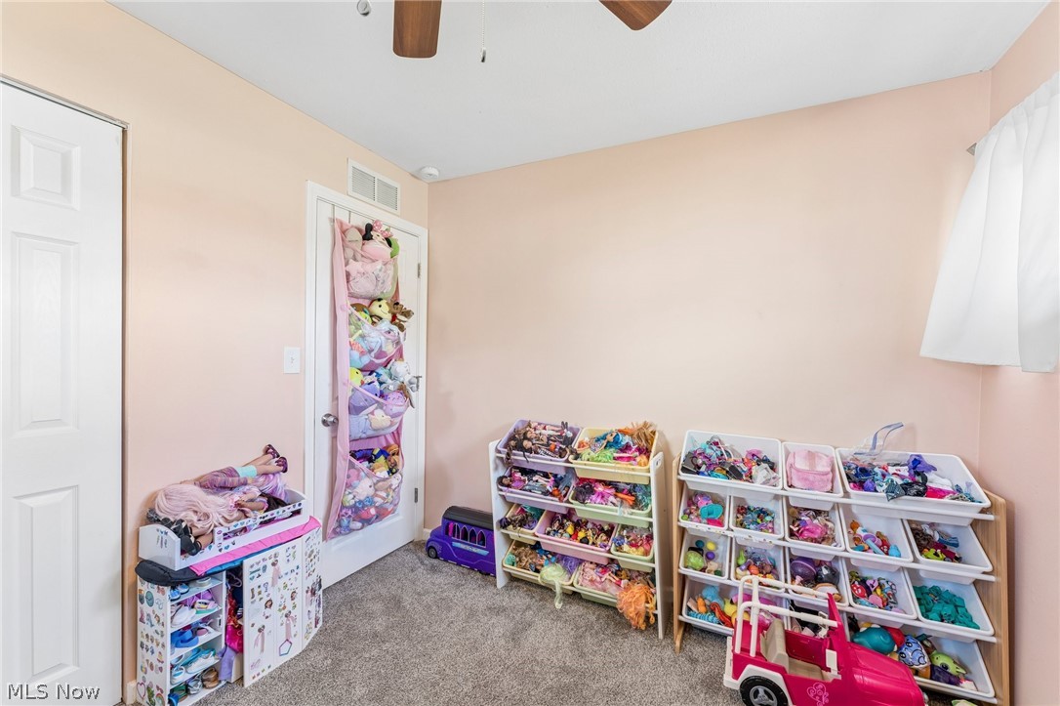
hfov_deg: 104.3
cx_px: 530
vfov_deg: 81.2
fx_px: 412
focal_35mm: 14
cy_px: 353
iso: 200
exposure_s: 1/8
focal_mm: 14
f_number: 5.6
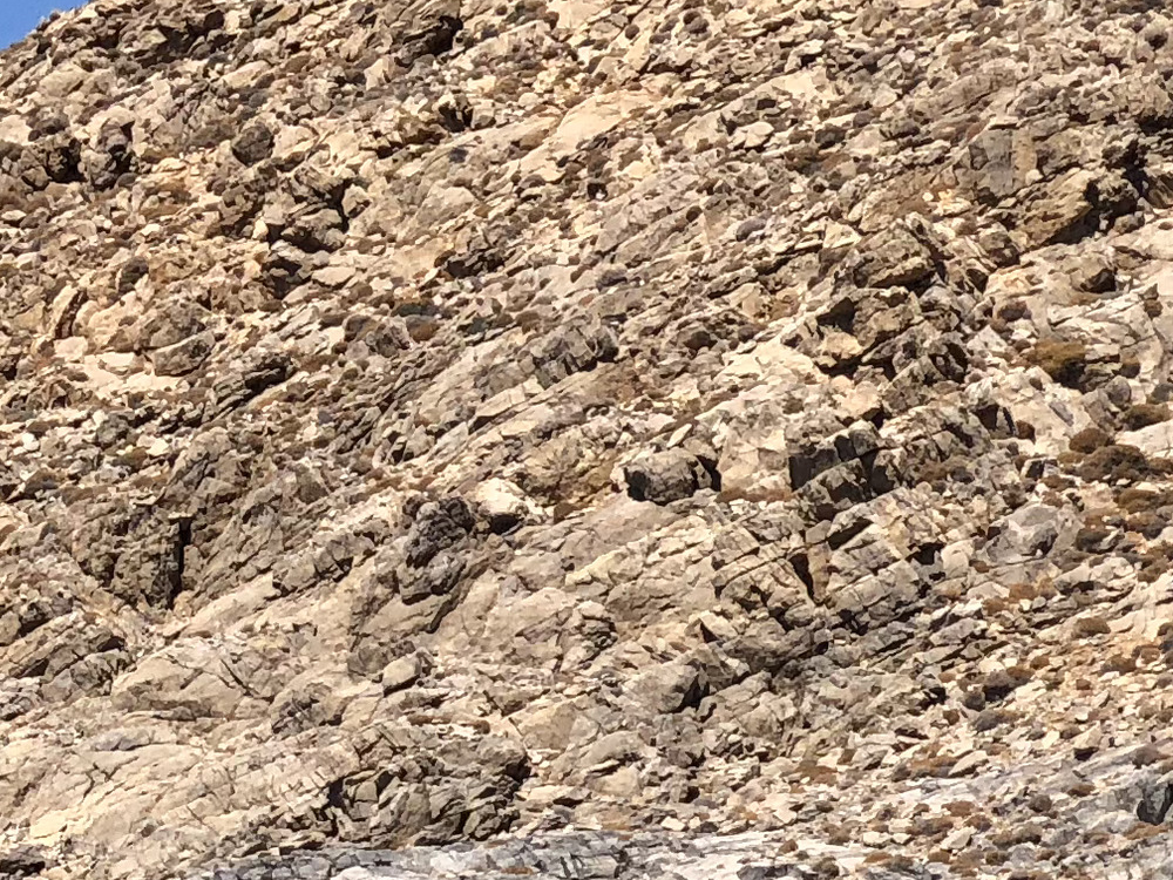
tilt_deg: +1.7
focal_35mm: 208
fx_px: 7048
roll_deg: +1.4
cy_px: 1408
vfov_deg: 7.0
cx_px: -910
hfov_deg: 9.1
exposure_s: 1/1297
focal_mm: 6
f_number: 2.4
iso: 16
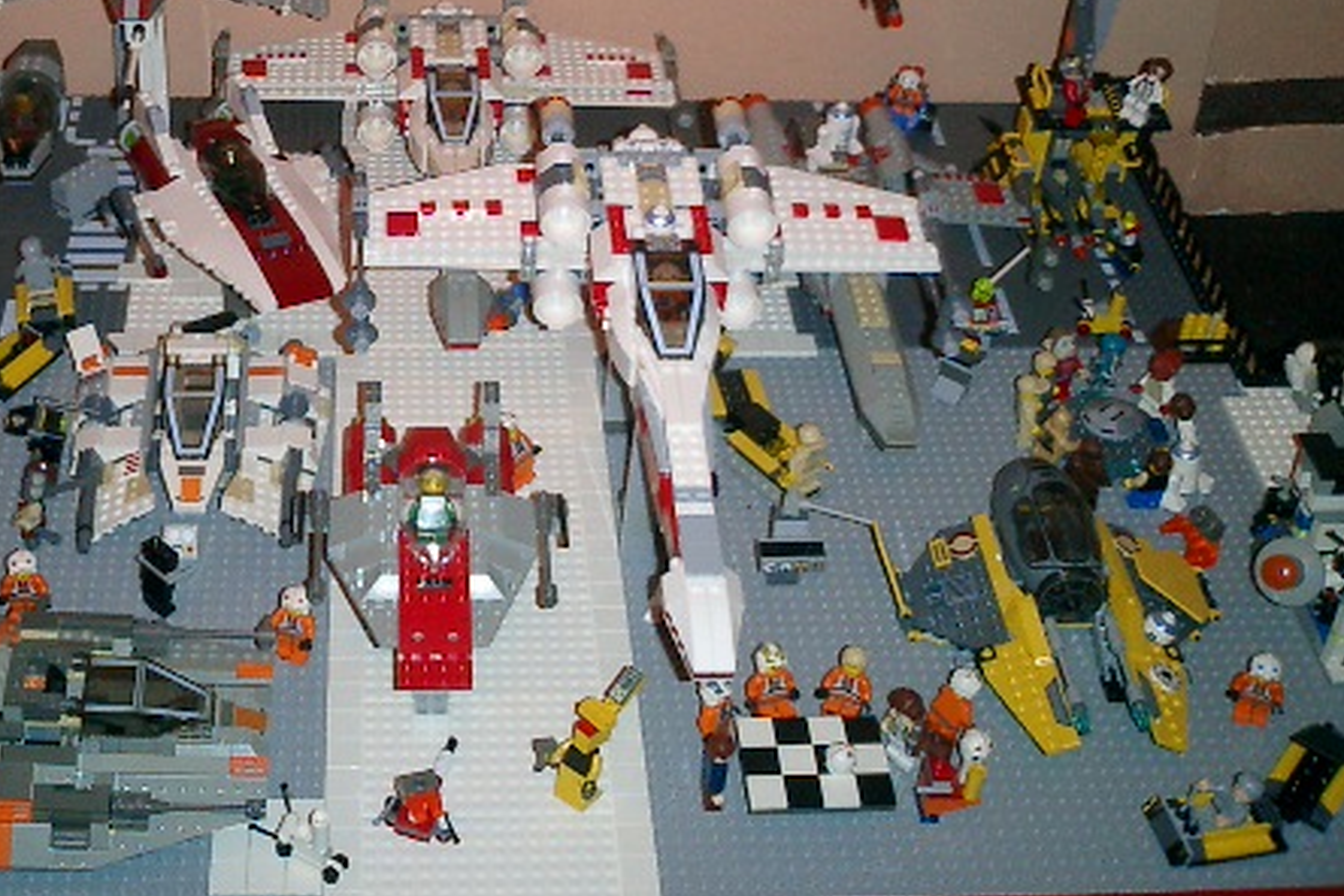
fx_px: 2016
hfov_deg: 36.5
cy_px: 176
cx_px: 448
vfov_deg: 24.6
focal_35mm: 54
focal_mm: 7.5
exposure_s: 1/30
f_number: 3.2
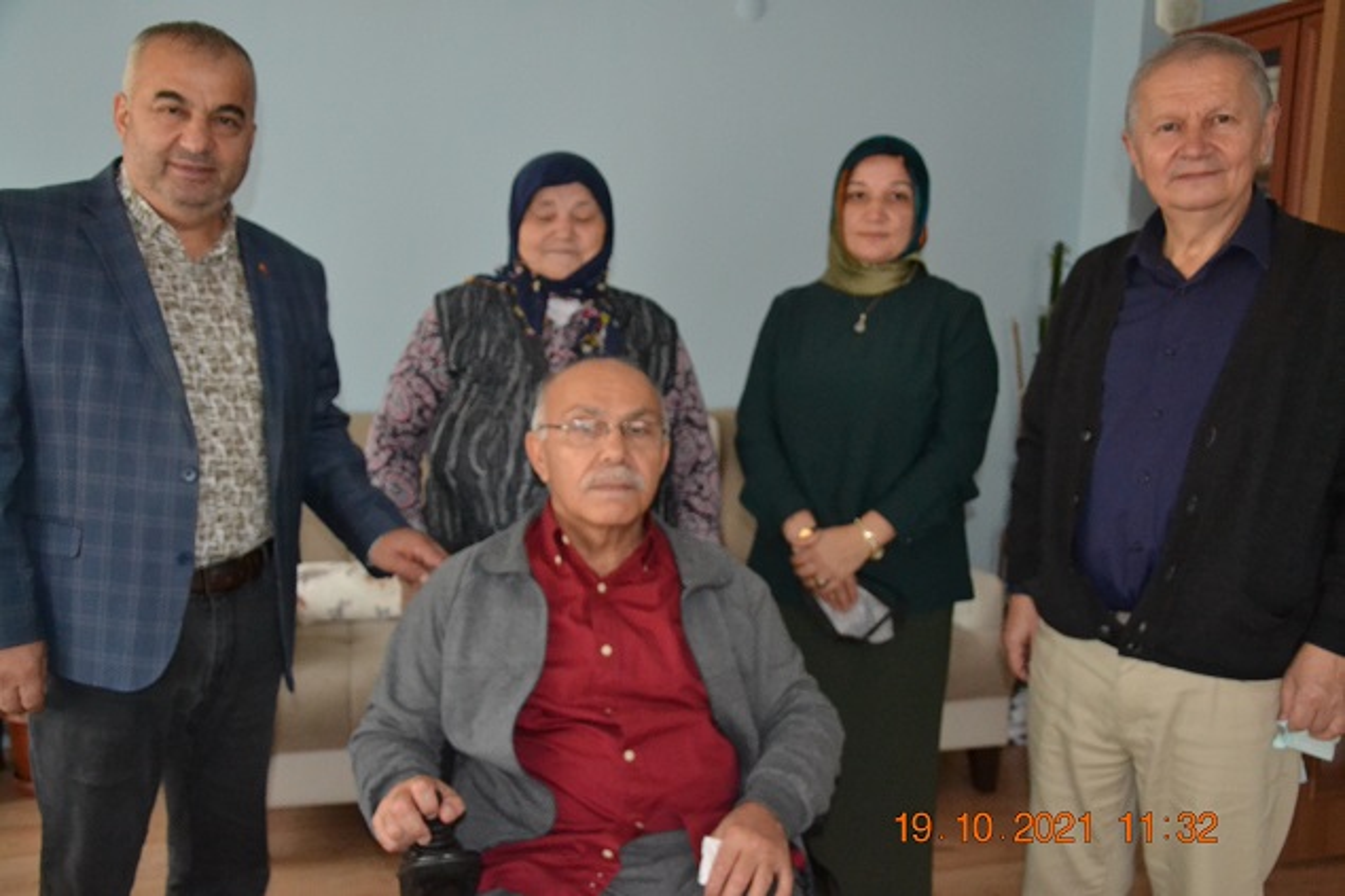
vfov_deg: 36.9
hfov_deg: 53.1
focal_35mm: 36
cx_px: 672
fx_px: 1345
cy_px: 448
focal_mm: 24
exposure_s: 1/60
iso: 3200
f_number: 3.8
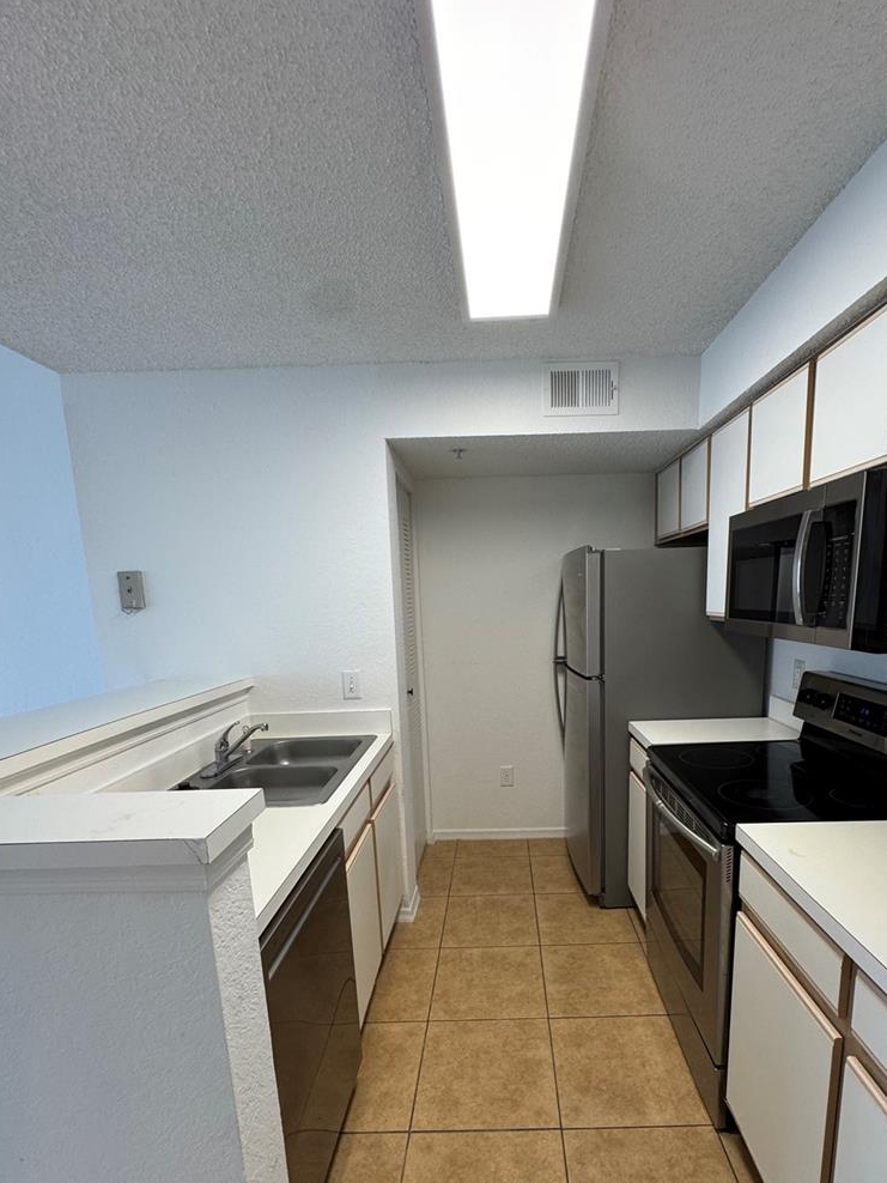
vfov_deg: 90.0
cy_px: 703
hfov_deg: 74.5
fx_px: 581
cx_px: 493
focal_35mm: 17
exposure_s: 1/120
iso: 125
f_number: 2.2
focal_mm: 2.22
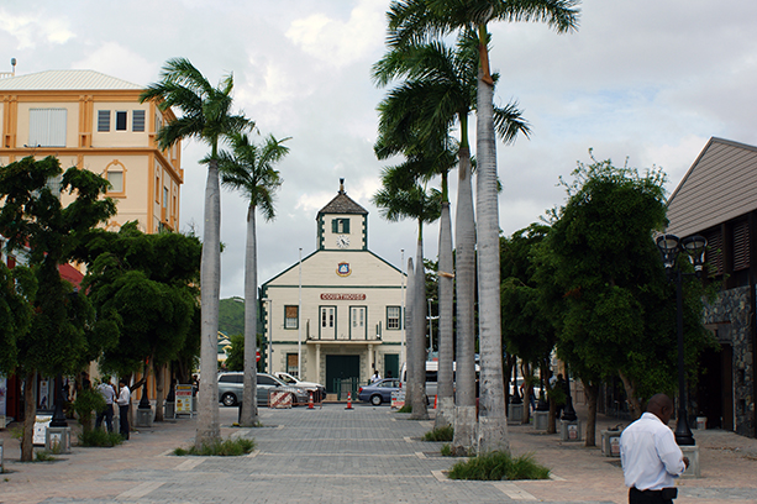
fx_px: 1009
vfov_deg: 28.0
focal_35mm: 48
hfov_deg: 41.1
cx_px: 332
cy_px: 271
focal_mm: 28
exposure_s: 1/125
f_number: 11
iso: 100
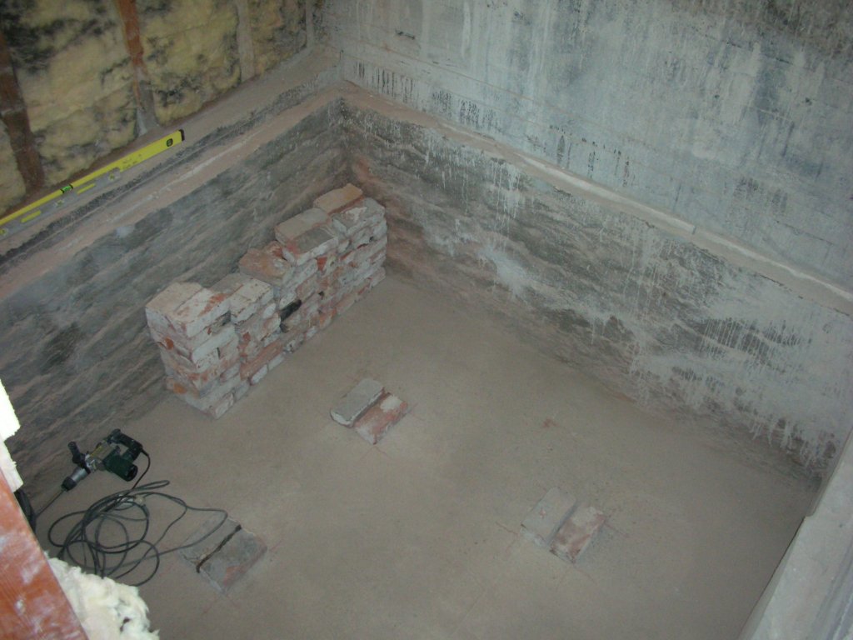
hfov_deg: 52.6
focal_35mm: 35
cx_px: 426
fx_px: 862
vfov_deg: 40.7
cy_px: 320
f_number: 3
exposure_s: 1/60.1
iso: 200
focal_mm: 5.8
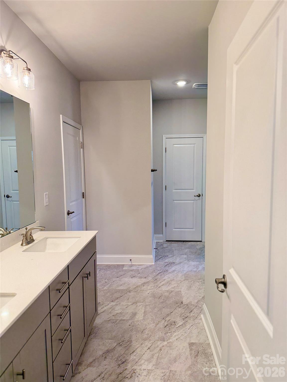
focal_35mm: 24
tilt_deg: -5.0
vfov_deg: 71.6
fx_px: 265
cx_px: 144
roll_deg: +1.0
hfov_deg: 56.8
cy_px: 191
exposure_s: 1/120
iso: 160
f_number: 1.78
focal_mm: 6.76
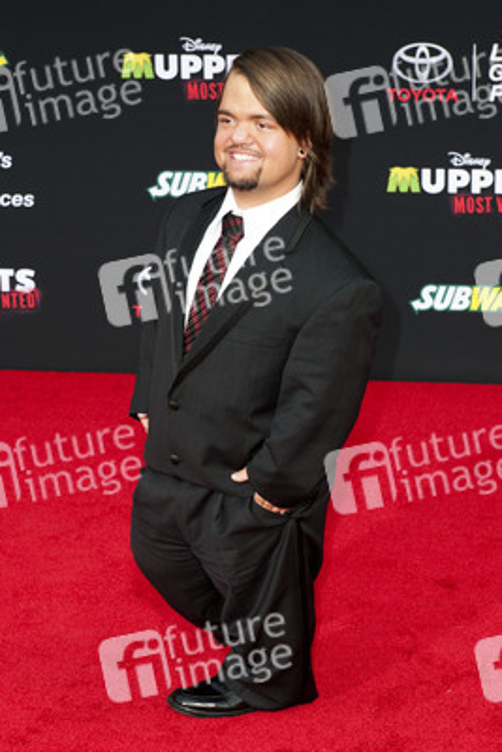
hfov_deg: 19.5
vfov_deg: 28.8
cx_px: 251
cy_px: 376
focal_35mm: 70
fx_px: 1463
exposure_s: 1/320
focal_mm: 70
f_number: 5.6
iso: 320
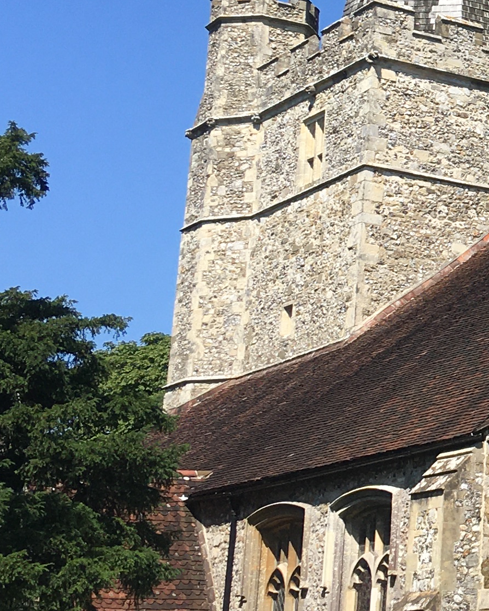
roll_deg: +0.4
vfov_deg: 18.8
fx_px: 1845
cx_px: 857
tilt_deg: +14.0
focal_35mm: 102
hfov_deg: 13.6
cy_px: 216
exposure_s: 1/1350
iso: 25
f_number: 2.2
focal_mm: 4.15
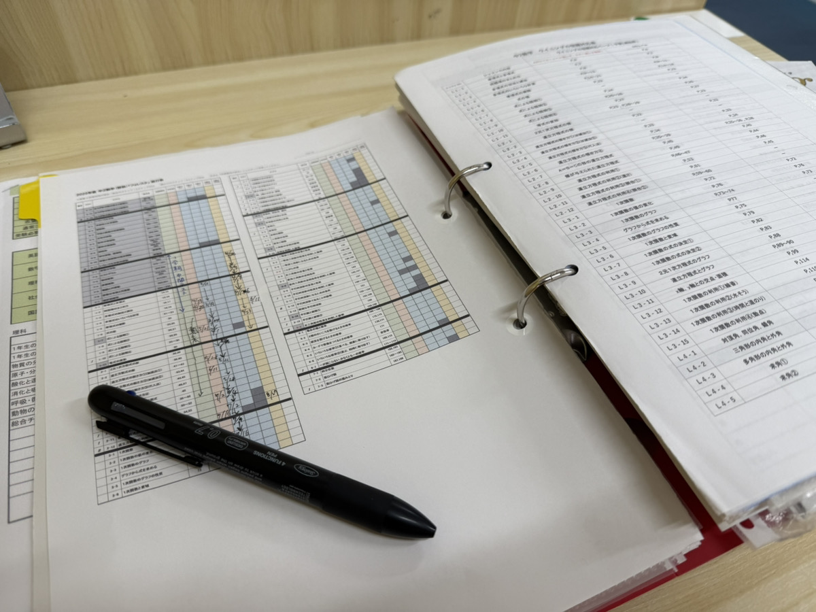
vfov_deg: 56.8
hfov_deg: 71.6
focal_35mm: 24
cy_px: 306
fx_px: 566
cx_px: 408
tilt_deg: -47.7
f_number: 1.78
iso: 50
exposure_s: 1/120
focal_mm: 6.76
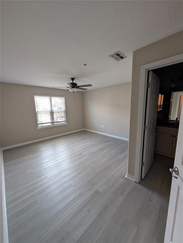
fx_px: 84
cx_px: 92
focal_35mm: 12
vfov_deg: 110.5
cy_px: 122
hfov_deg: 94.6
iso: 59
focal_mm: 2.02
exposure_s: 1/120
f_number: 1.7
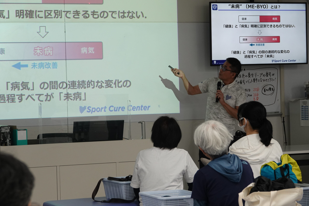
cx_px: 154
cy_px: 103
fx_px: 987
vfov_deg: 11.9
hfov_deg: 17.8
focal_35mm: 115
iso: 500
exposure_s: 1/125
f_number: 4
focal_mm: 42.08
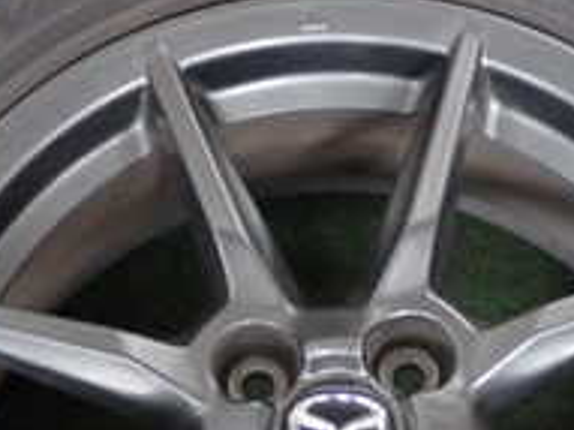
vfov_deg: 11.3
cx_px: 334
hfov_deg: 15.3
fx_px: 2138
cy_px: 517
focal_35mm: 129
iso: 500
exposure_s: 1/40
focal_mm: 7.31
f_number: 2.8
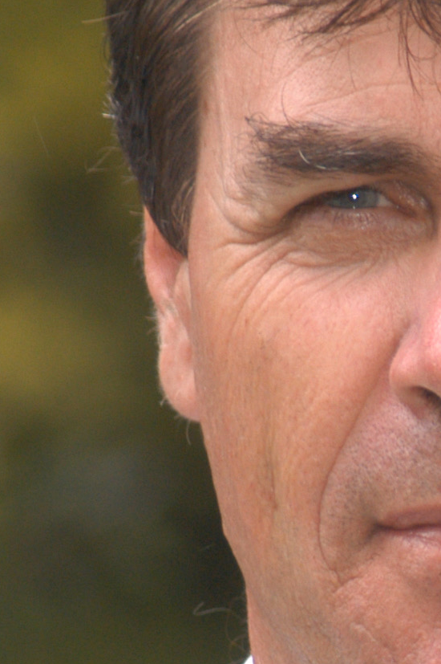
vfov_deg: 1.5
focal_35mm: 1364
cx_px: 431
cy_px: 538
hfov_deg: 1.0
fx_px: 25104
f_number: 7.1
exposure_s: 1/160
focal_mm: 250
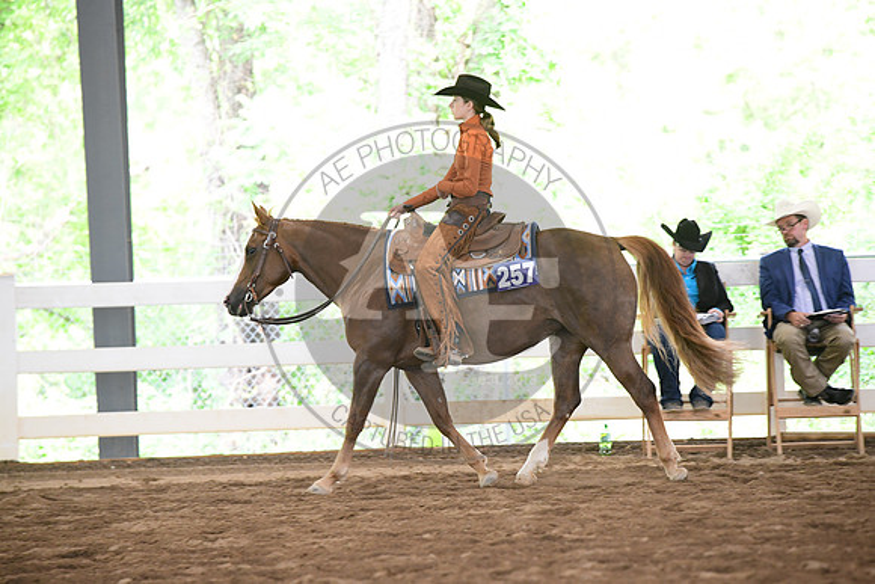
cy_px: 292
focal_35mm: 200
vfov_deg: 6.9
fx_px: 4862
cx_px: 438
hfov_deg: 10.3
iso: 2500
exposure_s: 1/250
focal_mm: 200
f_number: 4.5
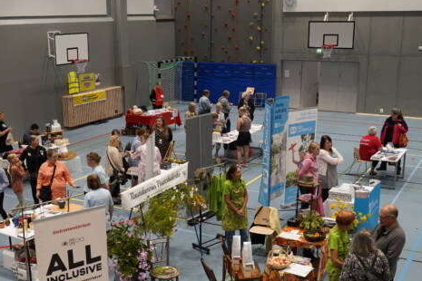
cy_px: 187
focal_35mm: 50
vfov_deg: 26.8
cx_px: 162
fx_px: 586
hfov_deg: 39.4
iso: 640
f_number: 4
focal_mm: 31
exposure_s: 1/160
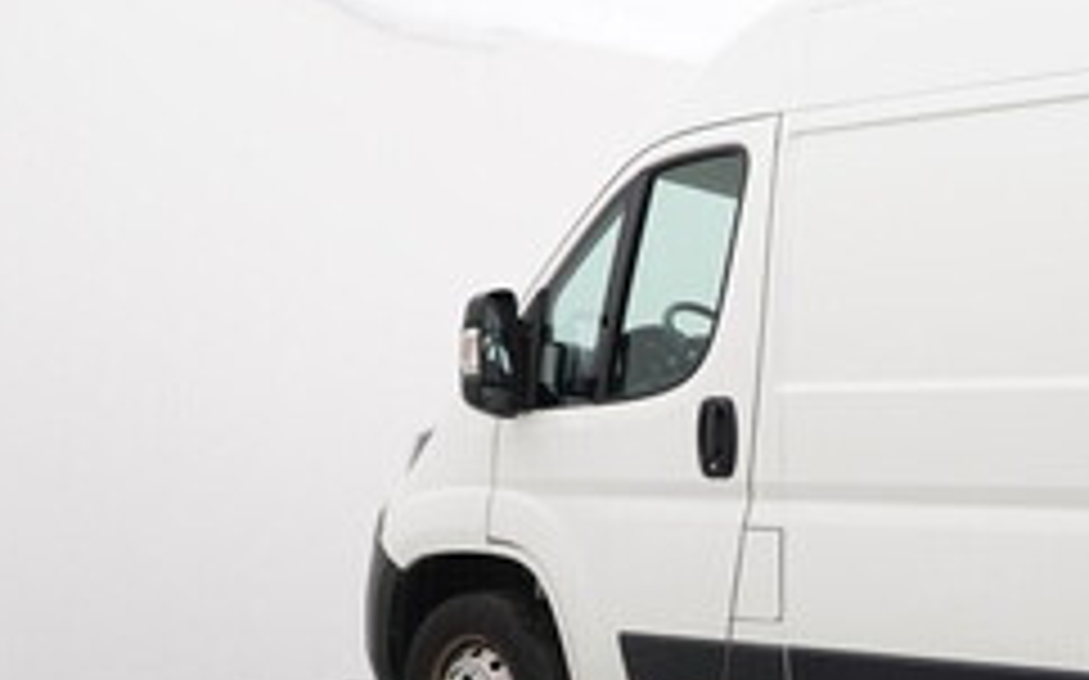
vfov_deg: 24.3
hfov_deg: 35.8
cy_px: 561
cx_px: 1037
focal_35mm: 52
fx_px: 1547
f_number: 5.6
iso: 200
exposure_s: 1/80
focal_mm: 15
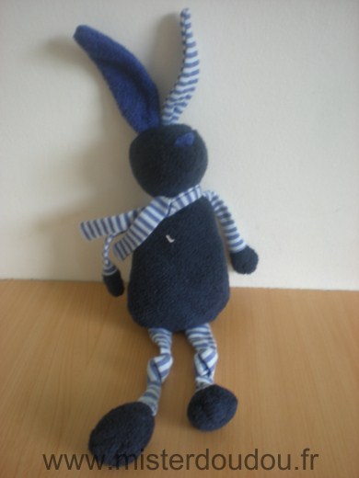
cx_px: 180
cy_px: 239
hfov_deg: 37.7
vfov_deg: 49.0
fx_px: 525
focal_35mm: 38
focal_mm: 6.3
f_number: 3.1
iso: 64
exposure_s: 1/16.7
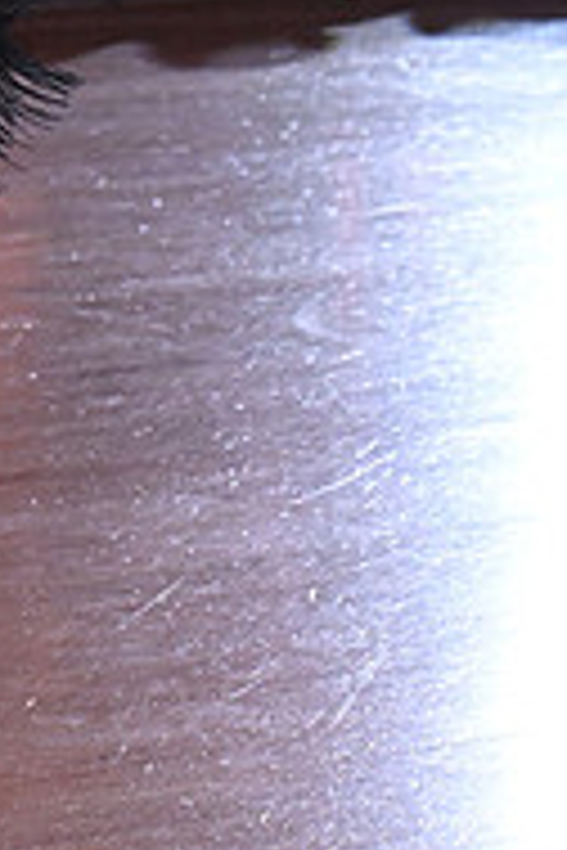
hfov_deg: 5.2
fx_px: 6237
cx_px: -196
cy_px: -225
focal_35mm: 264
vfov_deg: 7.7
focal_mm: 86
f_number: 8
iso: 5000
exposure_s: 1/400
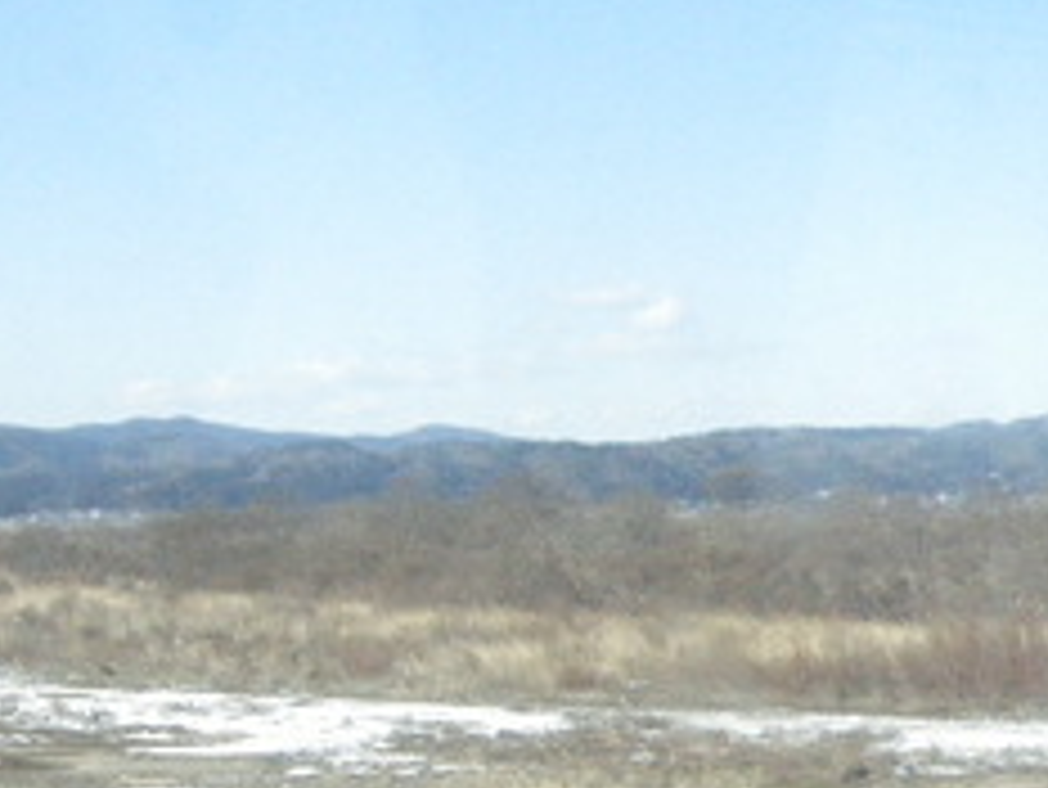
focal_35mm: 75
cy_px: 637
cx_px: 976
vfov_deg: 19.4
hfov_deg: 25.1
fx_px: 2272
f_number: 7.6
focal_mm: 7.5
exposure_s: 1/734
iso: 800
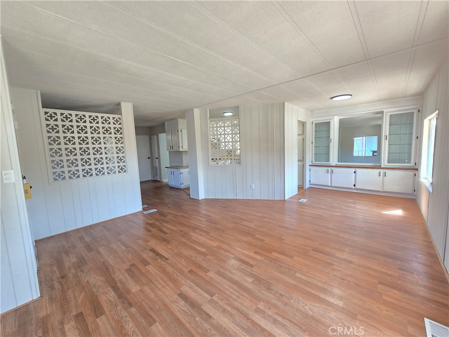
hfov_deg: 106.2
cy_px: 168
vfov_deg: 89.9
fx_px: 169
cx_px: 224
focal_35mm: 13
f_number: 2.2
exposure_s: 1/60
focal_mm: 2.2
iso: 125
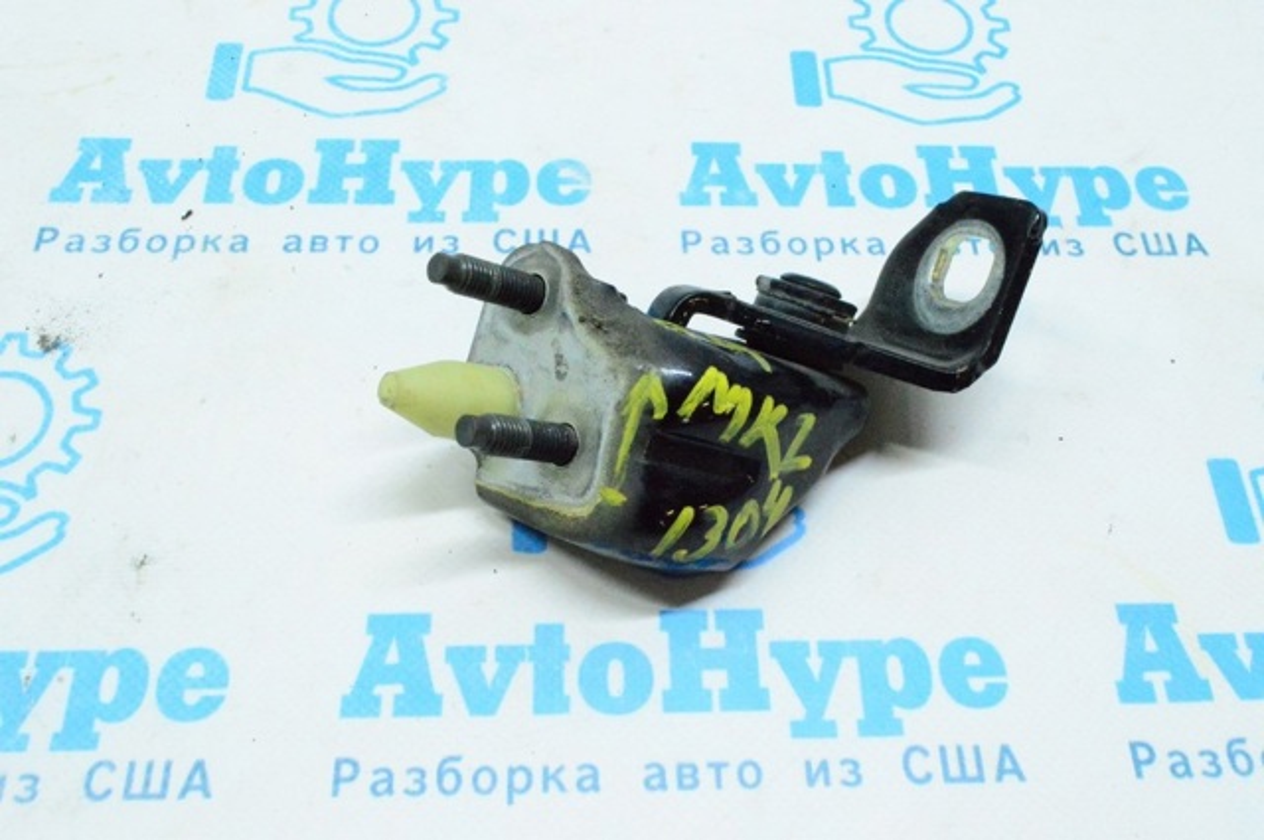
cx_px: 632
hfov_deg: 53.2
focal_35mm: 36
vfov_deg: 36.8
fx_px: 1262
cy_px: 420
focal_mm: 24
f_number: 25
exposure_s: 1/50
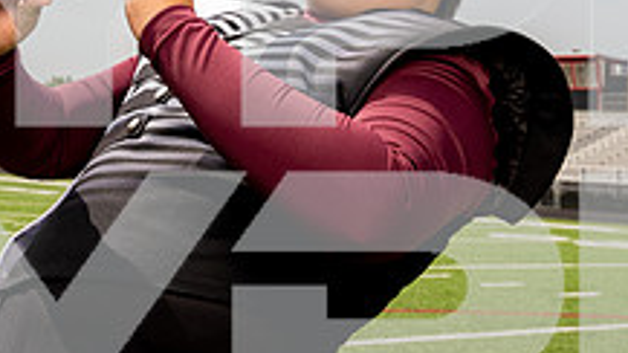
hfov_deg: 25.1
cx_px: 185
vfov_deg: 14.1
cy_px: -25
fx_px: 1399
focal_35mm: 84
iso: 50
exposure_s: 1/250
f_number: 7.1
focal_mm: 30
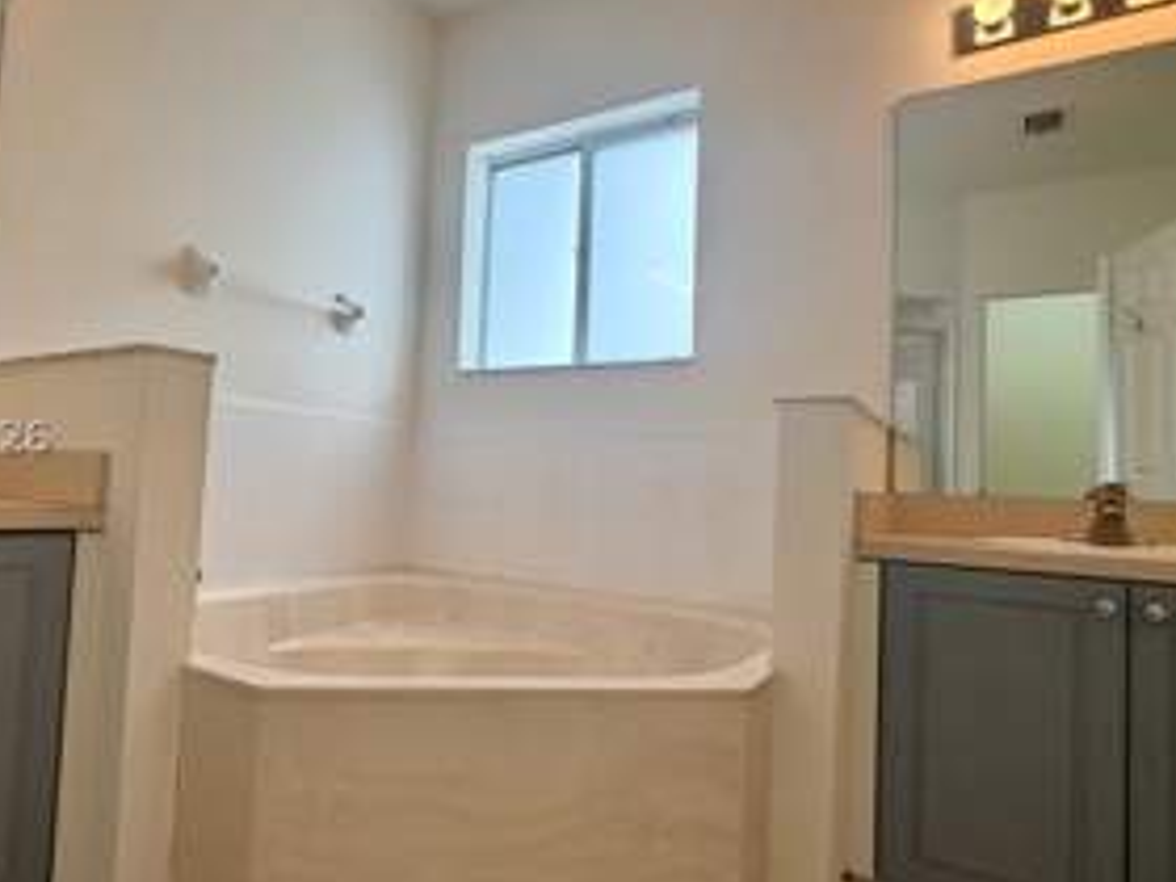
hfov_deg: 70.4
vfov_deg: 56.8
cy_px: 437
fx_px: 815
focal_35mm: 24
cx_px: 437
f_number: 2.2
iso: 80
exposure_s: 1/120
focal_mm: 2.22
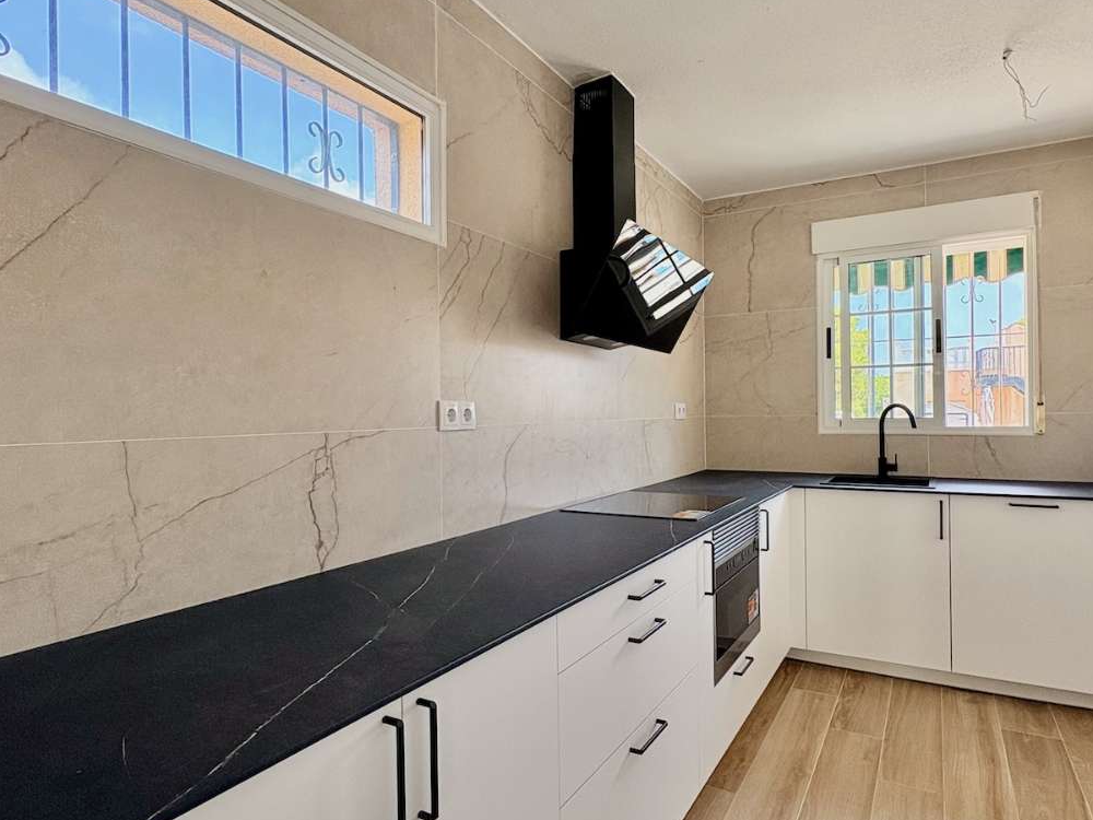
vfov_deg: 63.4
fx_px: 663
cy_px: 411
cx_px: 590
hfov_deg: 78.8
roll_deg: +1.8
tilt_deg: +0.5
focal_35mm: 21
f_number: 2.2
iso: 125
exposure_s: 1/131
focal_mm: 2.22
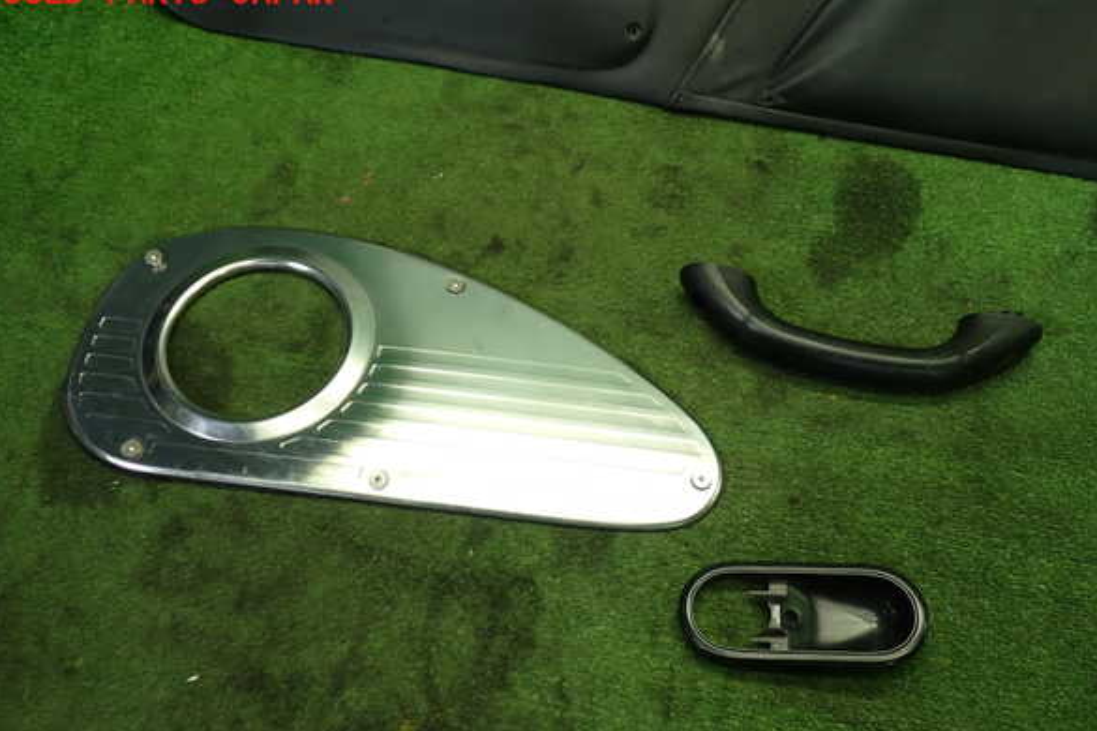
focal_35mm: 32
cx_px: 555
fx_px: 975
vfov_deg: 41.1
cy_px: 390
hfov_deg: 58.7
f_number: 2.3
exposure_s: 1/60
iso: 200
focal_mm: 5.4
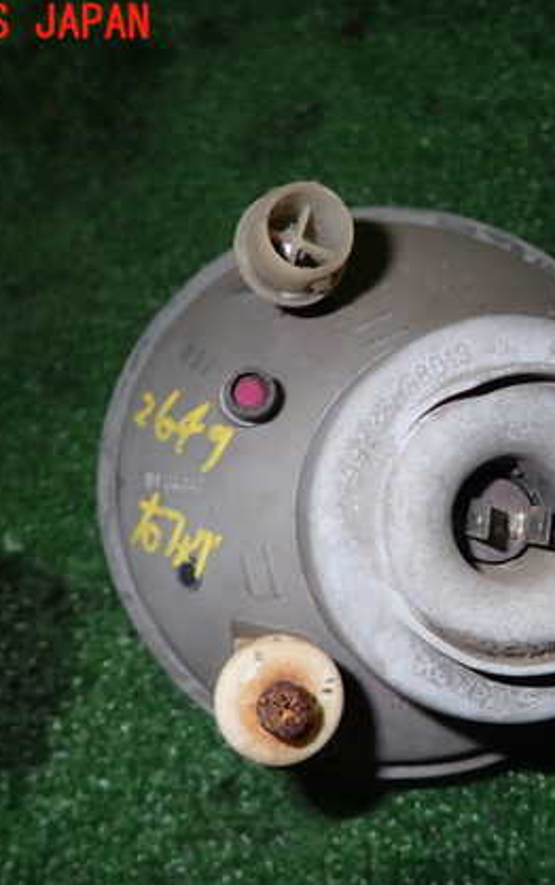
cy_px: 474
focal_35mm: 38
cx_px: 400
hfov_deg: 33.1
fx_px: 918
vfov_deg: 51.5
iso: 200
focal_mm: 4.5
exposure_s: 1/30
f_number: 5.6
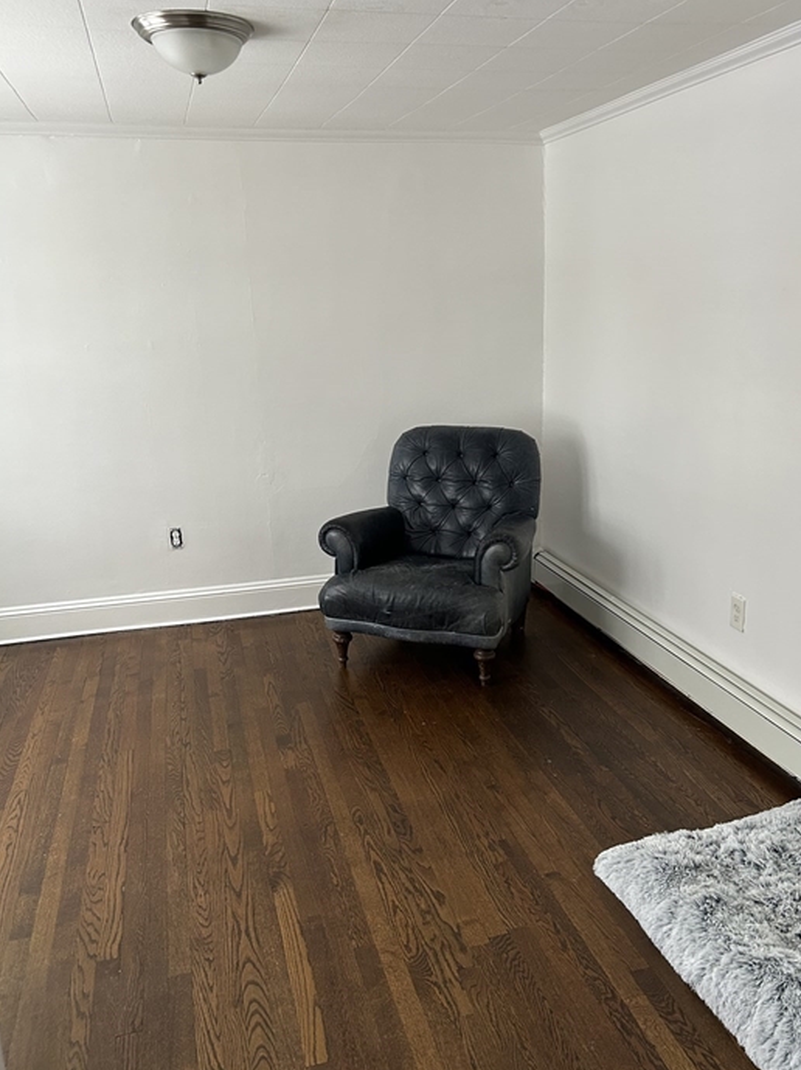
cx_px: 441
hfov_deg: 48.1
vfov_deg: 61.7
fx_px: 896
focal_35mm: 29
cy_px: 540
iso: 200
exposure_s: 1/60
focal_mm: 5.7
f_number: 1.5
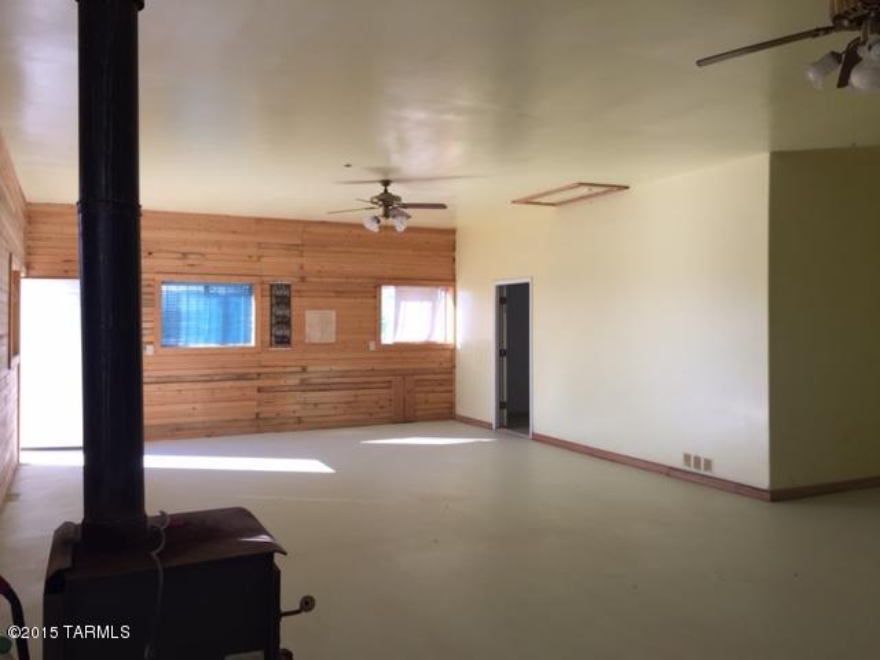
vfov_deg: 48.2
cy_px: 330
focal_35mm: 29
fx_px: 737
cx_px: 440
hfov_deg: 61.7
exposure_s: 1/120
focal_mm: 4.15
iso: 32
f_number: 2.2
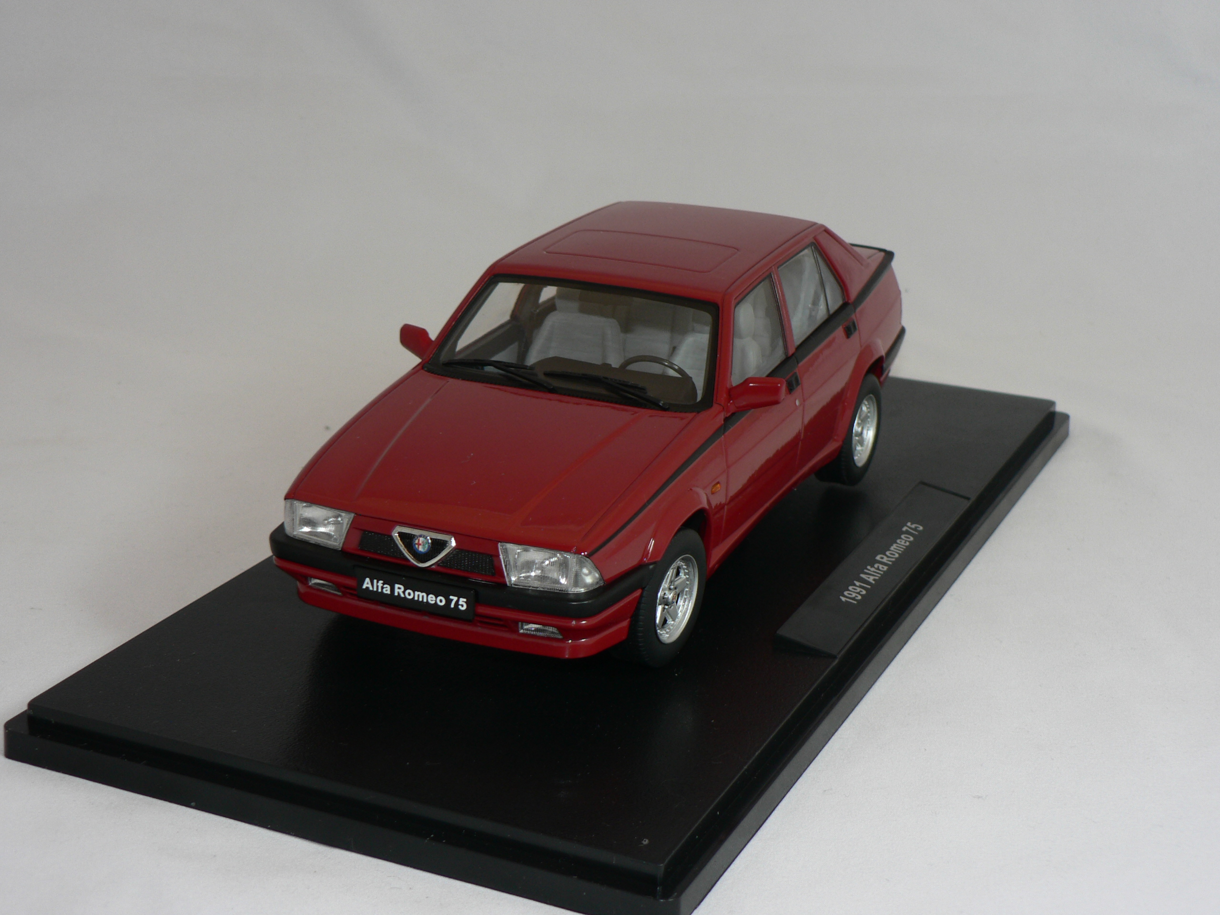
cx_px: 610
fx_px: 2115
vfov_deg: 24.4
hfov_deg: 32.2
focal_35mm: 60
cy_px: 458
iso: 80
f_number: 3.2
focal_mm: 10.1
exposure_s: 1/60
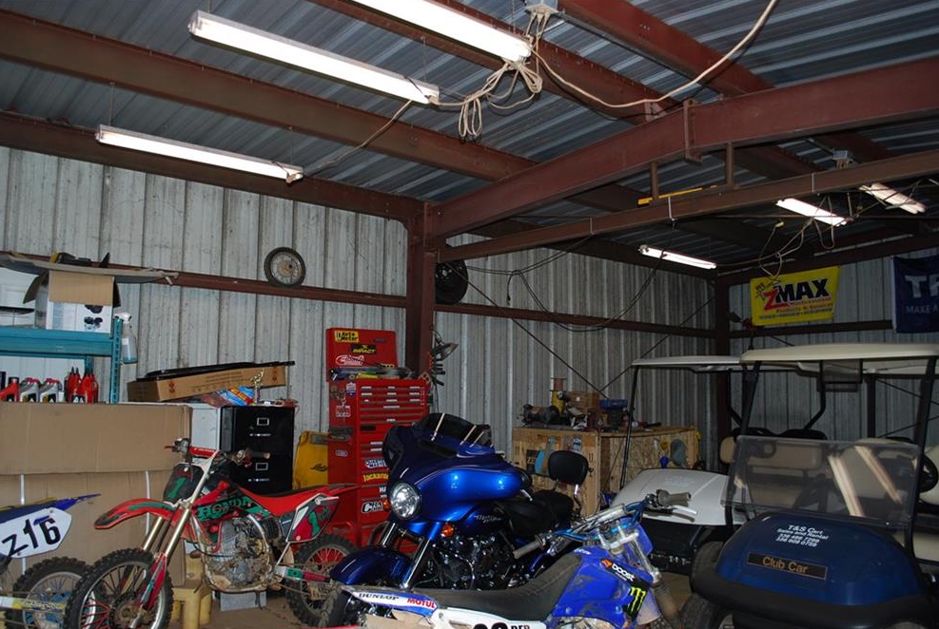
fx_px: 732
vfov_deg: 46.6
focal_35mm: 28
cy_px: 322
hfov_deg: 65.4
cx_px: 460
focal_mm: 18
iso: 200
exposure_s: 1/60
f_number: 3.5
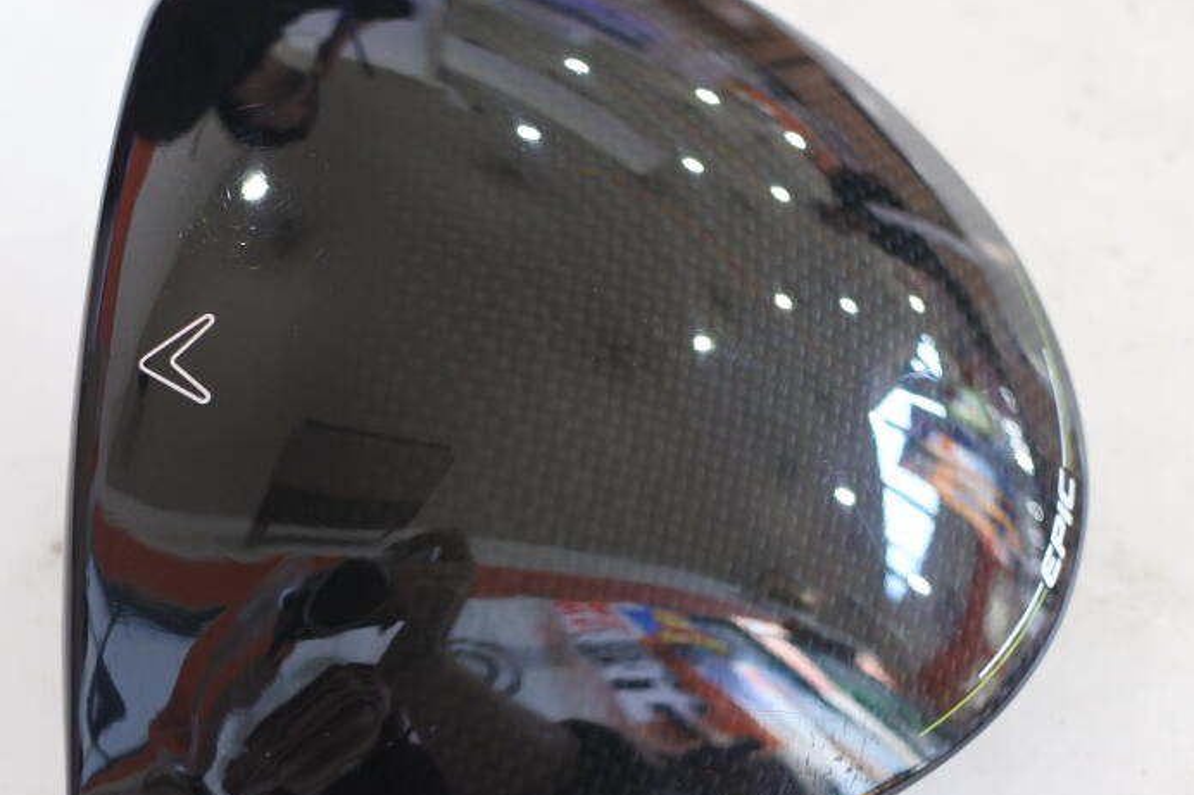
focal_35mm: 68
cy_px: 435
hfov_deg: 29.5
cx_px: 440
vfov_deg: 20.0
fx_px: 2255
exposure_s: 1/125
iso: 800
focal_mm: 18.5
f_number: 2.8
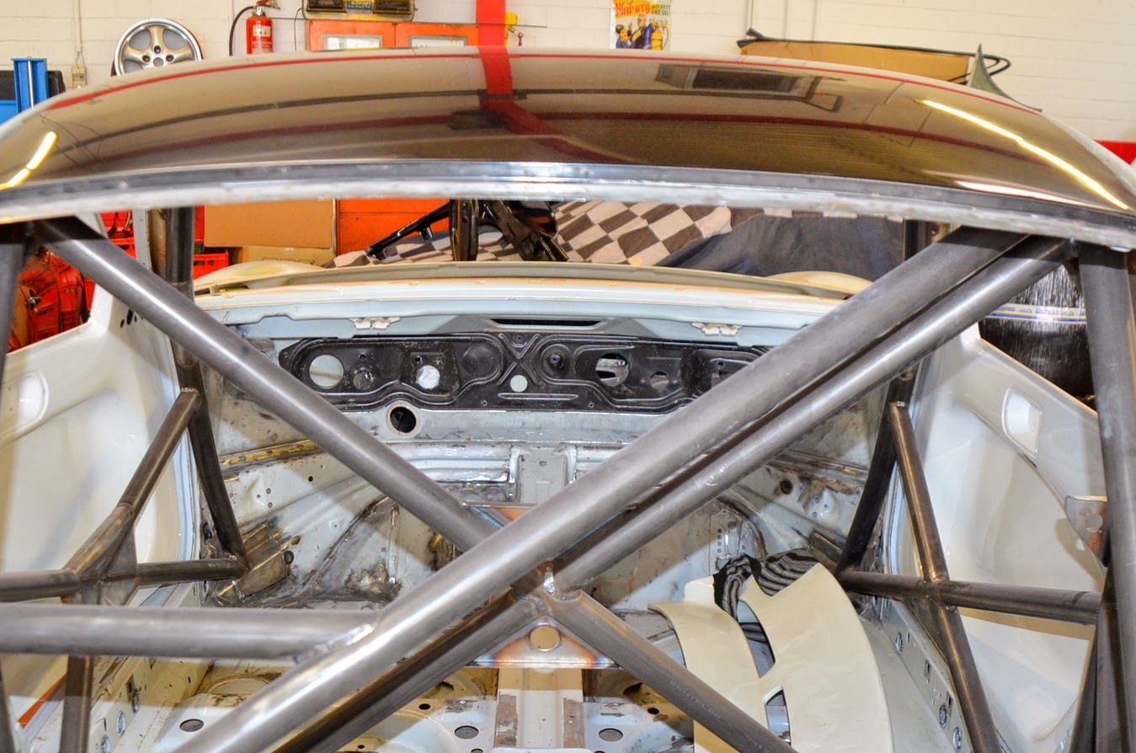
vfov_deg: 31.9
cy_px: 567
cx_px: 519
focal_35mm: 41
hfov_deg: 47.4
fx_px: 1291
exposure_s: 1/60
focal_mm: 18
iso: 720
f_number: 3.5
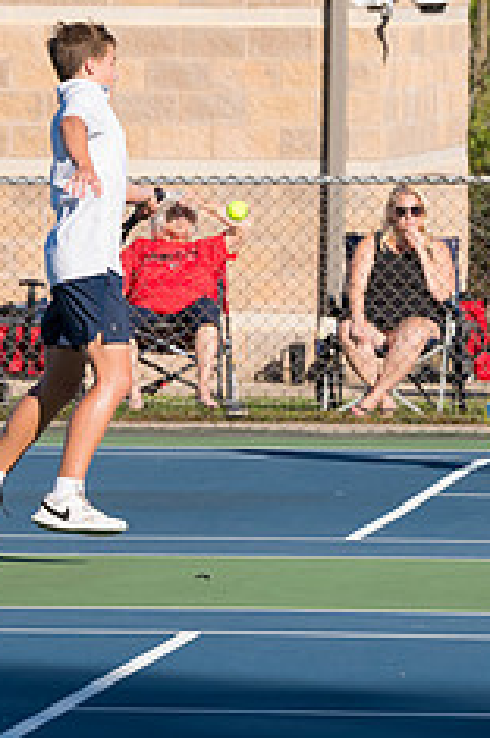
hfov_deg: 2.4
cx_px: 71
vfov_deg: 3.6
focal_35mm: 575
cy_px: 305
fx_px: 11773
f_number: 5.6
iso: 320
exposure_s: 1/1600
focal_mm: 200
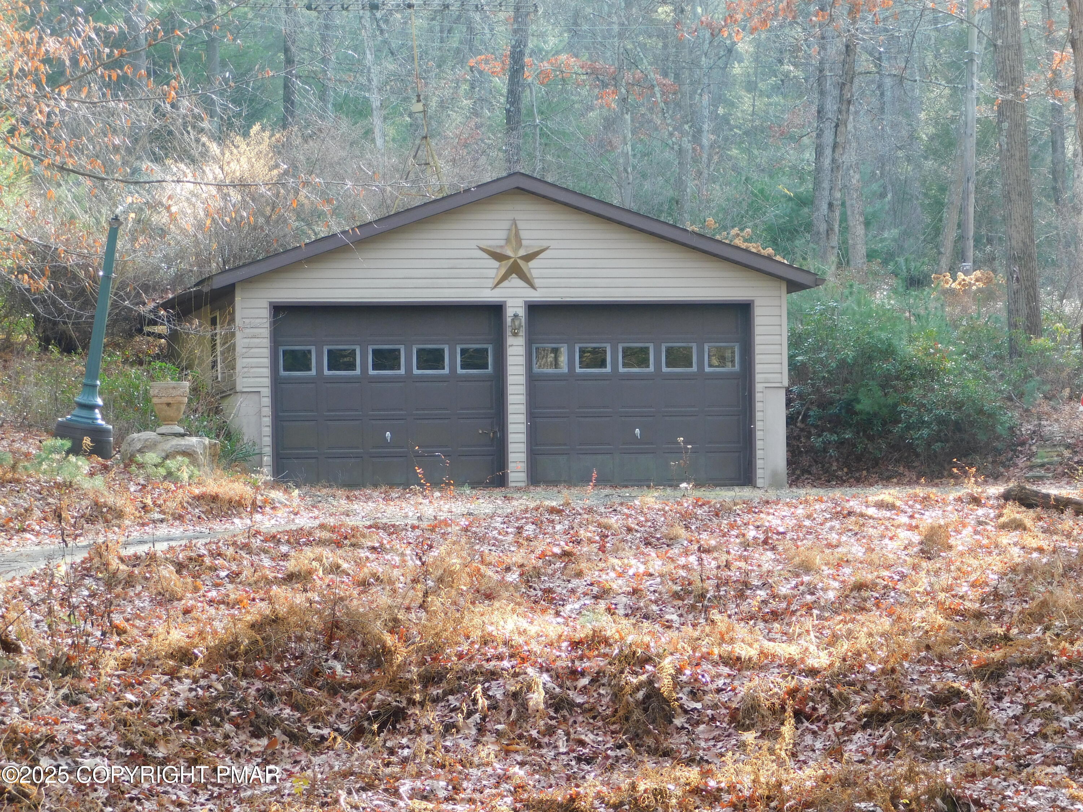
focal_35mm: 115
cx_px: 542
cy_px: 406
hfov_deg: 17.1
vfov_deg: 12.9
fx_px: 3598
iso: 125
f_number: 4.8
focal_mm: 20.3
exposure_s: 1/40
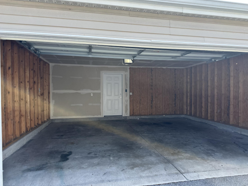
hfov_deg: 69.4
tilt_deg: +1.0
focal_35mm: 25
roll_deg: +0.7
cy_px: 94
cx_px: 126
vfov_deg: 54.9
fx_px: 179
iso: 80
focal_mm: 6.86
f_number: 1.78
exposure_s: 1/1072
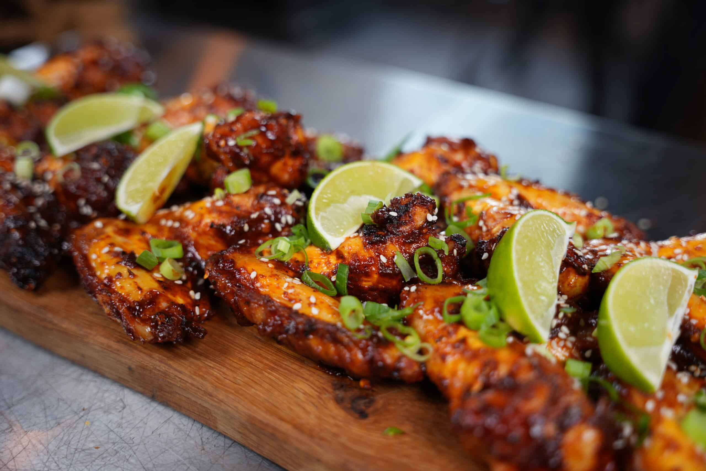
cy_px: 236
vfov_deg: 31.8
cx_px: 353
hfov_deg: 46.3
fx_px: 826
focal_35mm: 42
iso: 125
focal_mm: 42.1
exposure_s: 1/50
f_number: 2.8
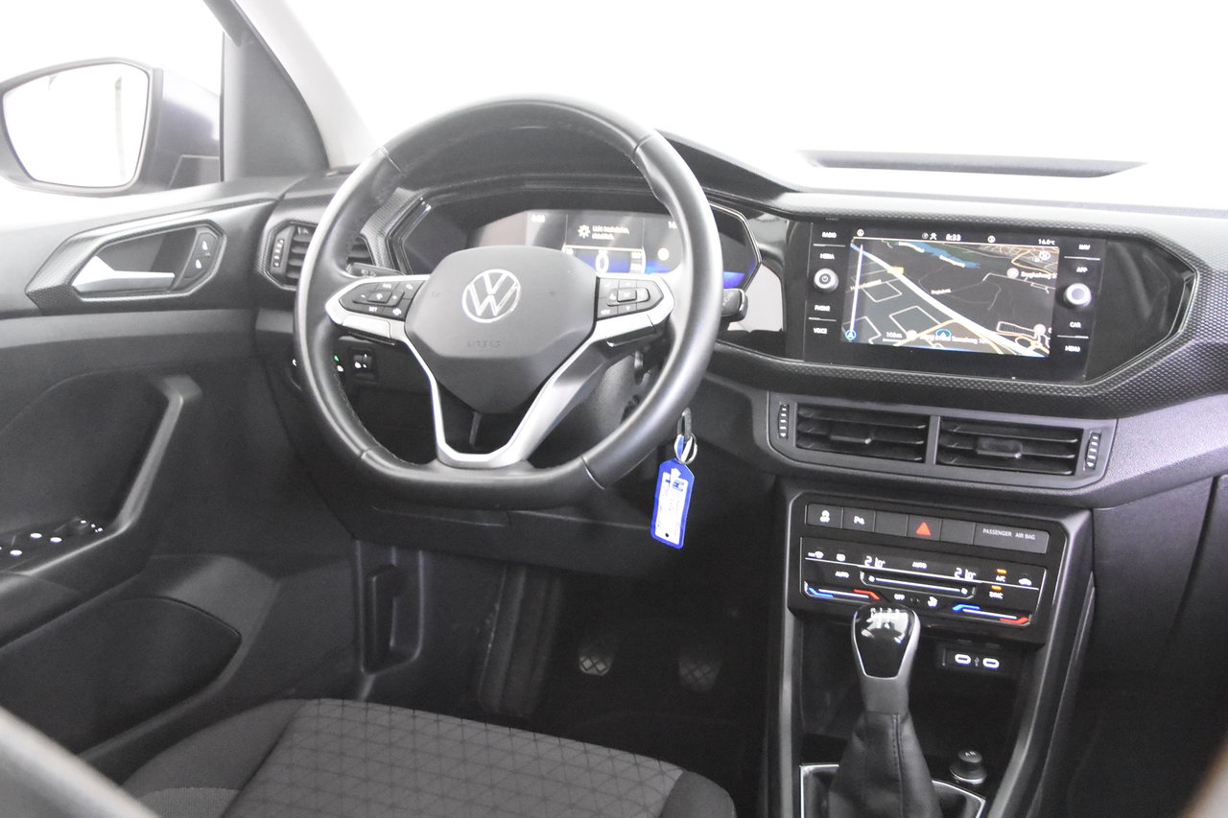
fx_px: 1228
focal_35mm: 36
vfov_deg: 36.9
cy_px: 409
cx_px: 614
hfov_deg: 53.1
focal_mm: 24
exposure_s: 1/40
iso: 12800
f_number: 3
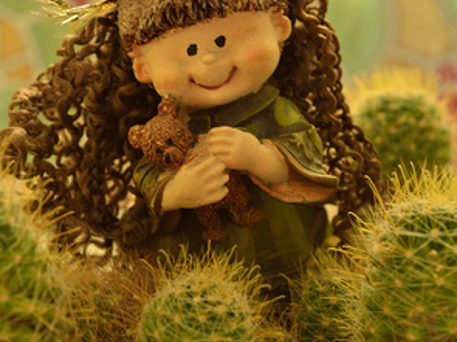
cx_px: 228
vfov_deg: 16.8
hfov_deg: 22.3
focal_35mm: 88
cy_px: 181
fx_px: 1161
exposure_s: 1/6
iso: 100
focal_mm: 40
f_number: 7.1
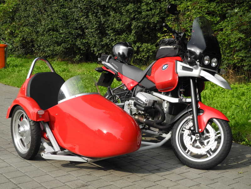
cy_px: 94
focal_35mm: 55
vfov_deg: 26.6
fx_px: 399
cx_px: 126
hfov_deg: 34.9
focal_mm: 11.8
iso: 100
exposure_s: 1/640
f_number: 3.5
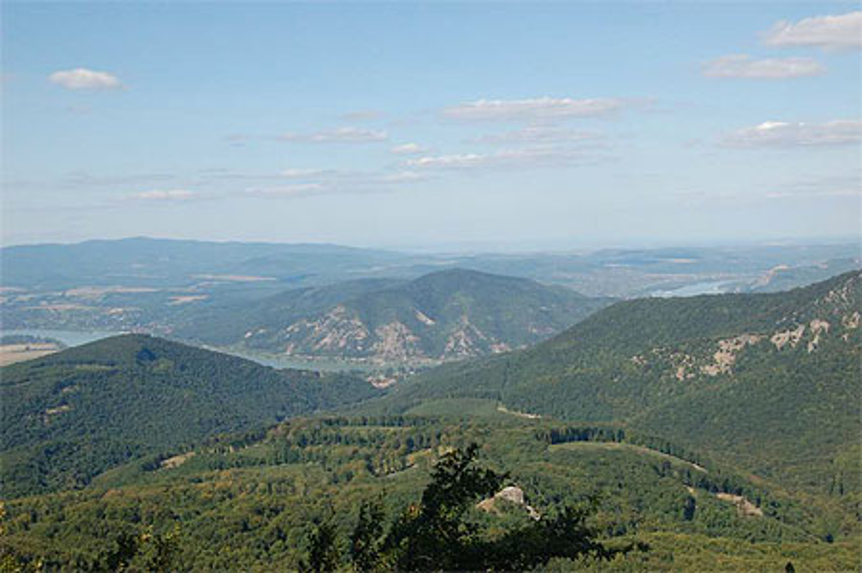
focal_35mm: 48
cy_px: 286
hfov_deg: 41.2
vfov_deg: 28.0
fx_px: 1148
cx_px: 431
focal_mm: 32
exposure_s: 1/640
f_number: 13
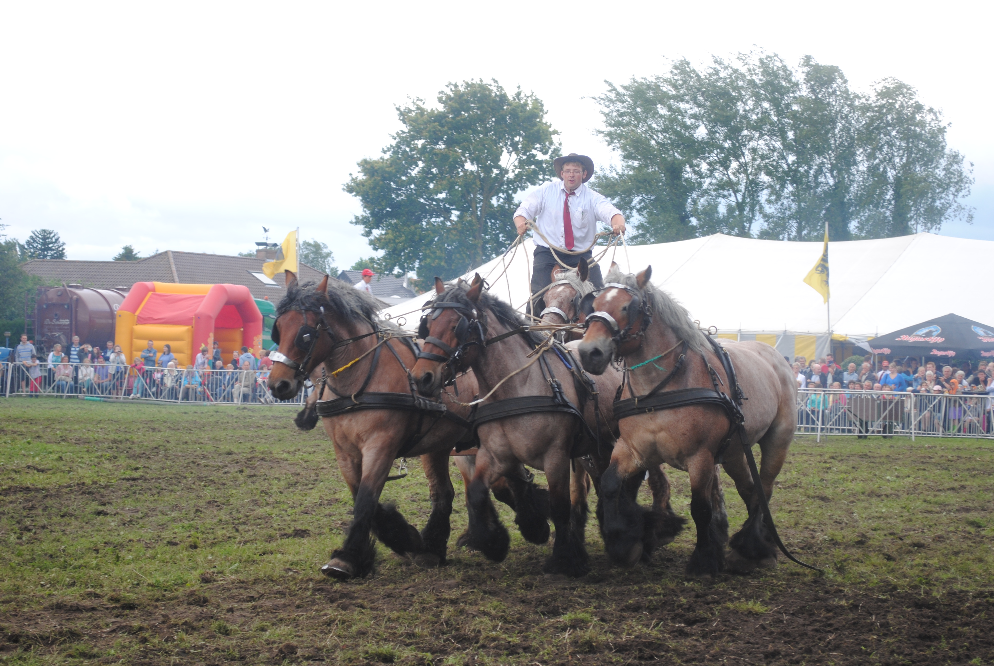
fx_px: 2281
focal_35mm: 82
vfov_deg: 16.6
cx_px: 497
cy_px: 333
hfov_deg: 24.6
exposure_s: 1/125
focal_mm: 55
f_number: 5.6
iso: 140
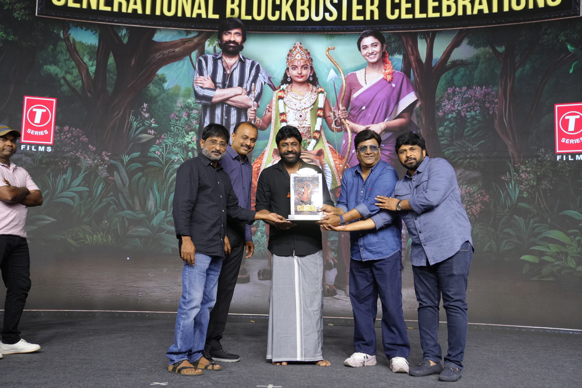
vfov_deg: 35.1
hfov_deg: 50.7
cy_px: 194
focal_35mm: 38
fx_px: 614
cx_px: 291
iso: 1600
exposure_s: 1/160
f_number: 3.5
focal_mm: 38
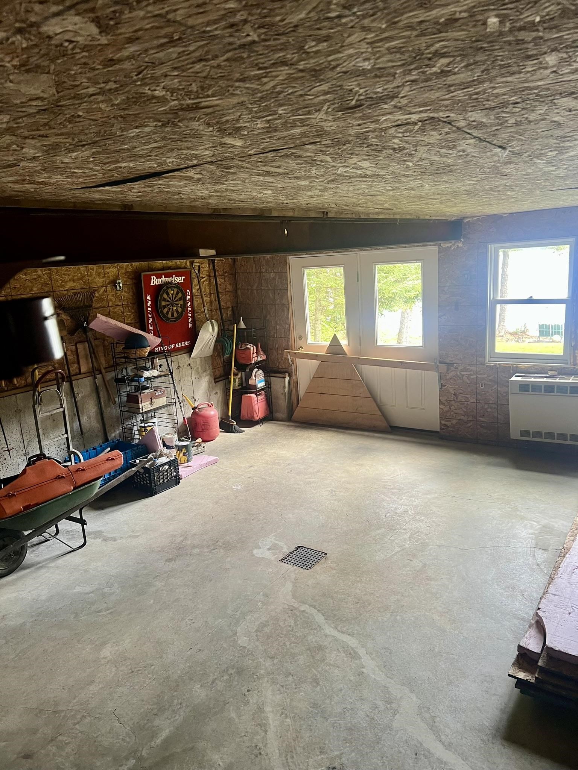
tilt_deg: -12.3
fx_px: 579
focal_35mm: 26
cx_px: 289
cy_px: 385
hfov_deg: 53.1
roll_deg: +4.5
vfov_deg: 67.3
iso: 125
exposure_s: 1/67
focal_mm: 5.7
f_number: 1.5
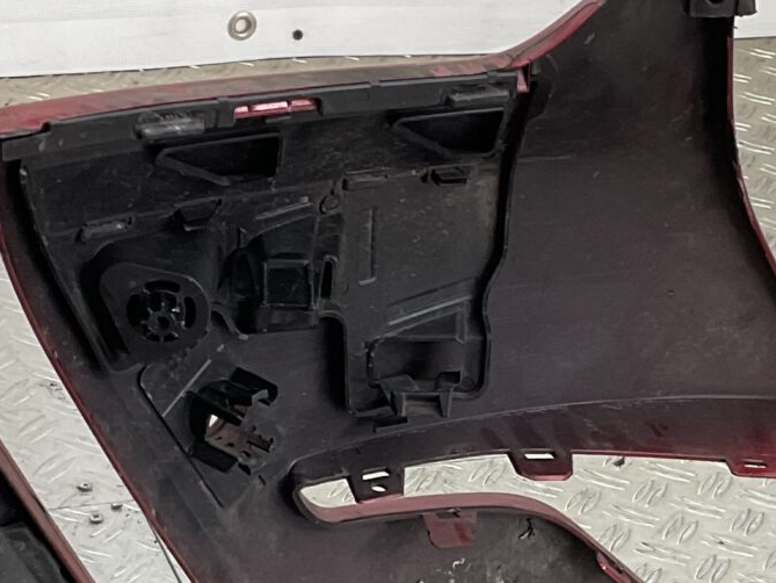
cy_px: 548
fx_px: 2489
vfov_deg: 13.2
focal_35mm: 111
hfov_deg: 17.7
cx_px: 489
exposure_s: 1/100
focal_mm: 3
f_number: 1.8
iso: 25
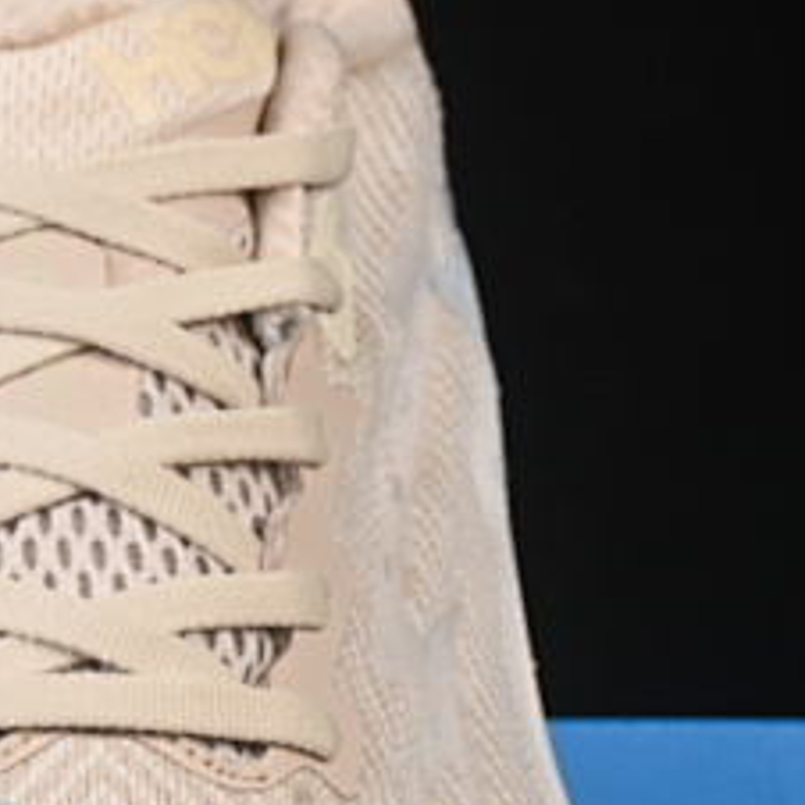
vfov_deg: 5.7
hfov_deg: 5.7
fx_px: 7998
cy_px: 769
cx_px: -342
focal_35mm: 304
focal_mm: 50
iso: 160
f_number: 8
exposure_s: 1/80
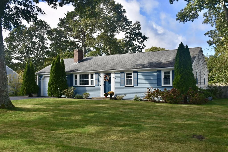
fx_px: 219
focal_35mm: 34
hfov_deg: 55.1
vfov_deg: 38.4
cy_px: 76
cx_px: 114
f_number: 5
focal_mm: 23
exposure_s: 1/250
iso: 100
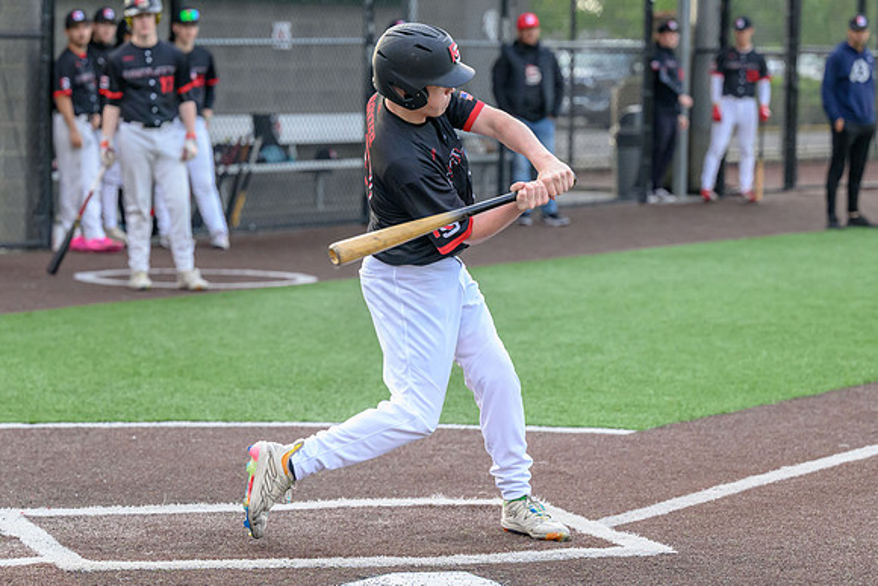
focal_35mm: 141
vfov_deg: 9.7
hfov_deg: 14.6
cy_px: 319
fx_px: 3435
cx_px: 413
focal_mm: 89
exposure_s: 1/2000
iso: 2800
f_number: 3.2
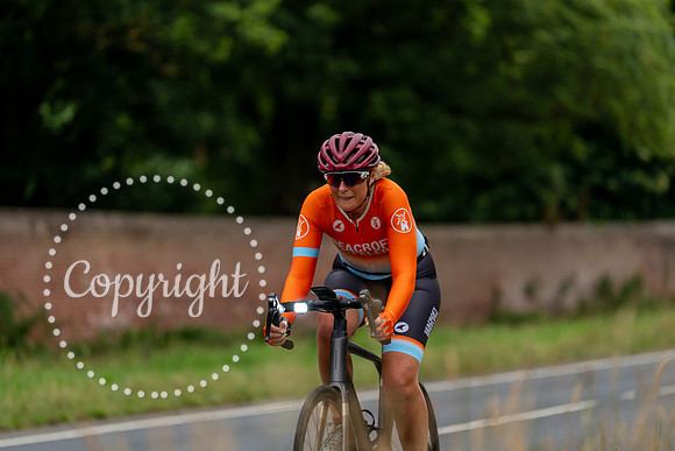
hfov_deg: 11.1
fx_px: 3469
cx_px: 338
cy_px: 226
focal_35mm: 185
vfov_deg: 7.4
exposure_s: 1/640
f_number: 3.2
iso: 1000
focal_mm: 185
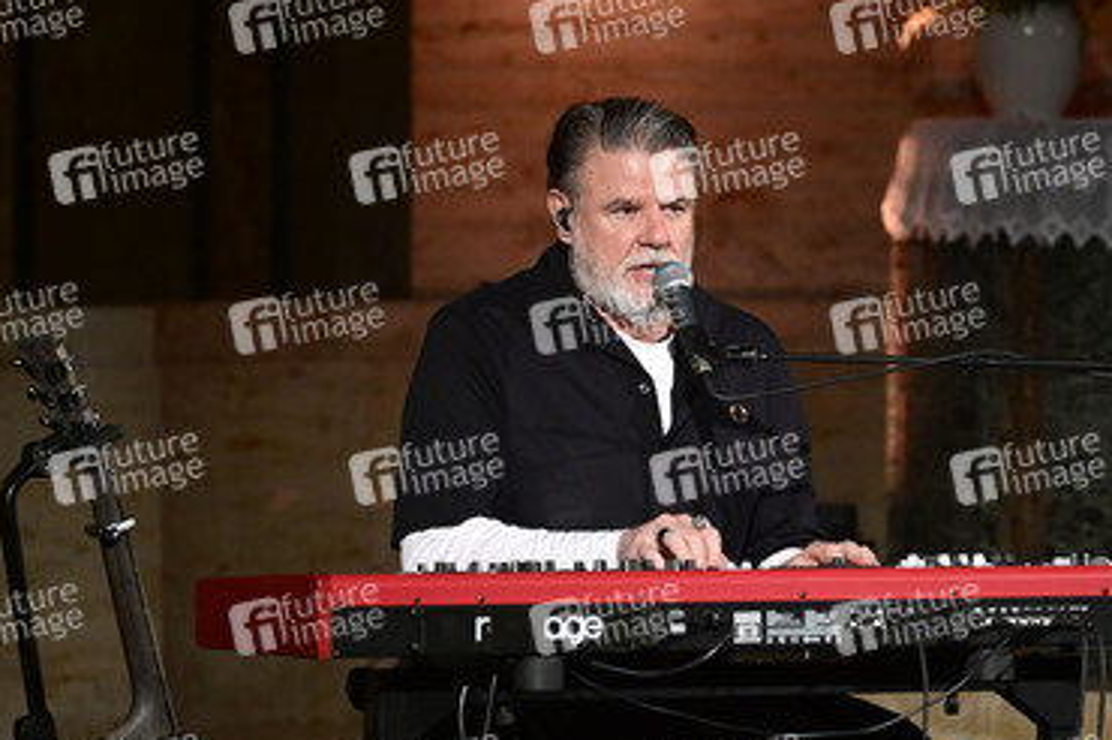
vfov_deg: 5.6
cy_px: 394
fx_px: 7530
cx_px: 648
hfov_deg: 8.4
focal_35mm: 244
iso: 4000
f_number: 4.5
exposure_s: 1/250
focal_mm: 200
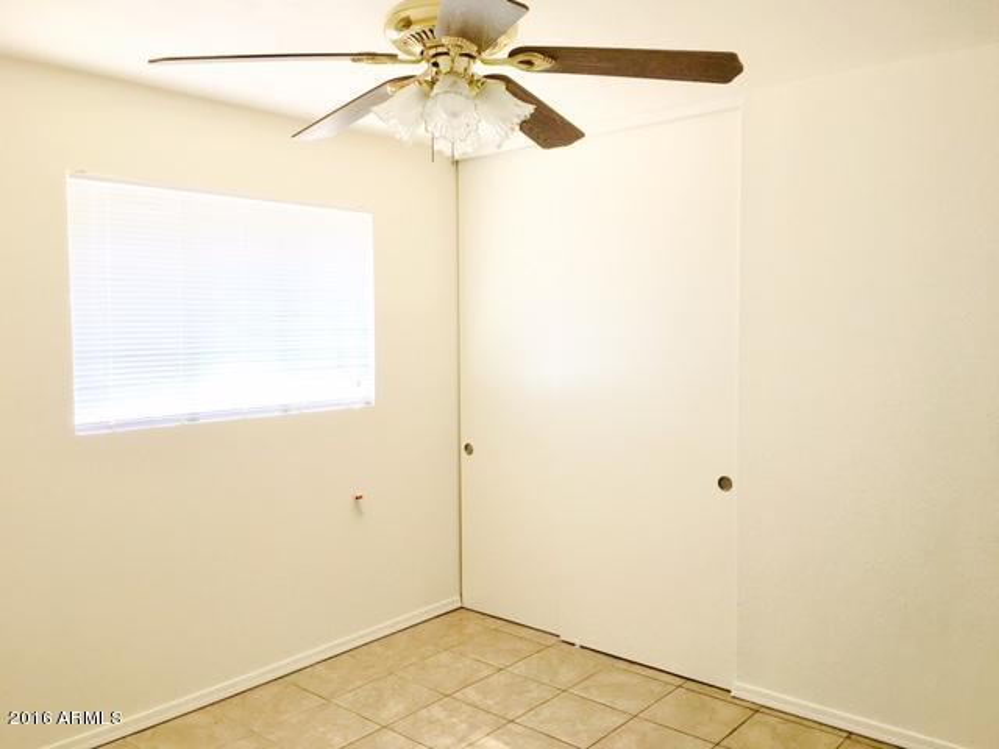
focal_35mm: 29
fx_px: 837
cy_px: 374
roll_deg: +0.0
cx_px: 500
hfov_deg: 61.7
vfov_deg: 48.2
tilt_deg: -3.8
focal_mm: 4.15
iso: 32
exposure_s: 1/60
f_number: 2.2
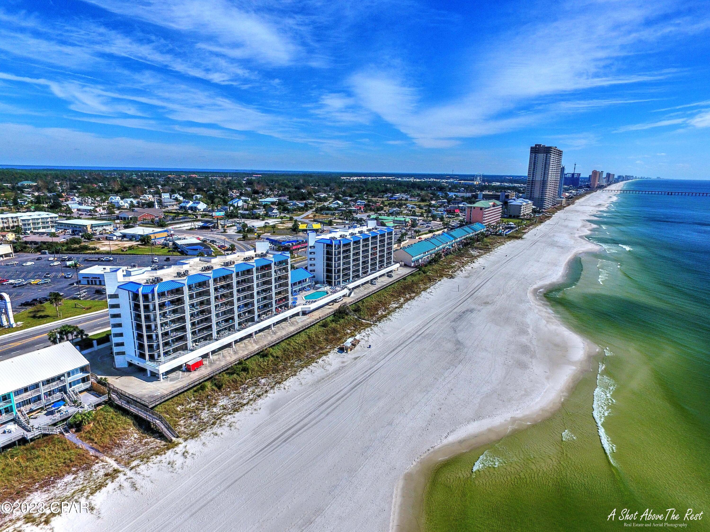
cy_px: 266
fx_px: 410
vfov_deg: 66.0
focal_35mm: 20
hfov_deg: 81.7
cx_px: 355
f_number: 2.8
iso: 100
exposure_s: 1/3049
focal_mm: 3.6
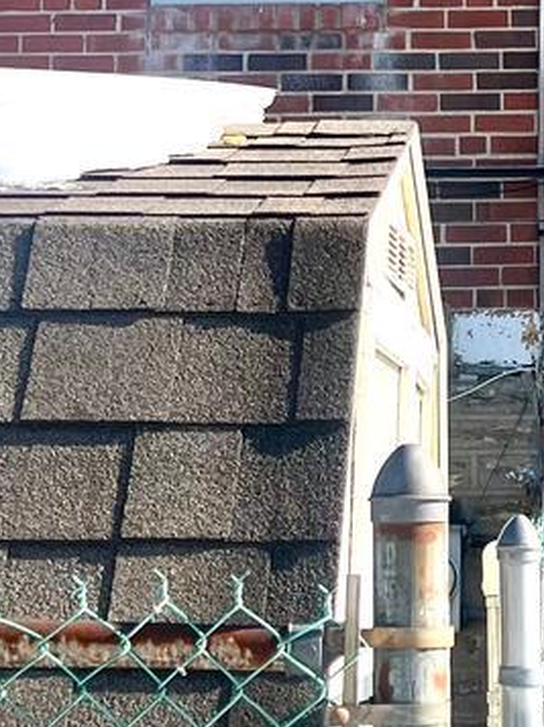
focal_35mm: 112
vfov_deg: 17.3
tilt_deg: +11.0
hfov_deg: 13.0
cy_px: 77
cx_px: 568
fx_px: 2351
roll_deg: -0.2
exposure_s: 1/2123
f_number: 1.5
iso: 50
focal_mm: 5.7
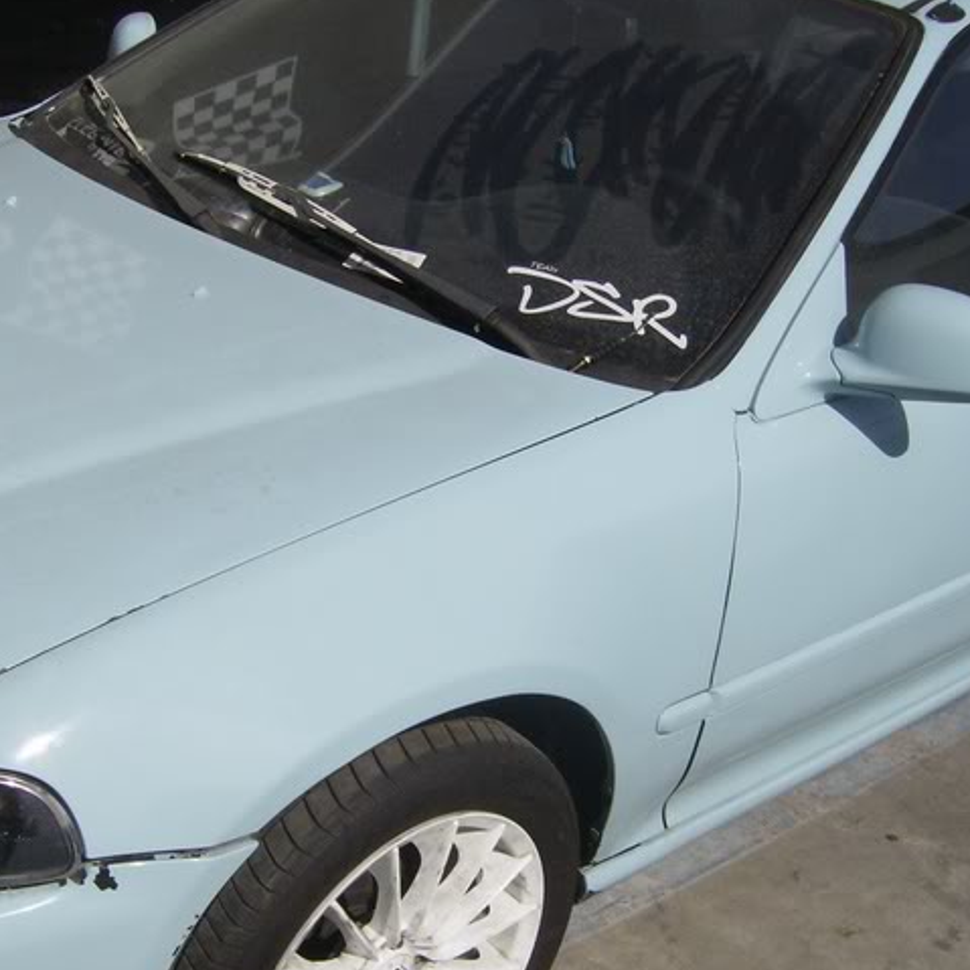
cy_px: 557
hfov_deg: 32.1
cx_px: 405
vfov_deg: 32.1
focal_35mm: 53
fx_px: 1680
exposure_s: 1/2000
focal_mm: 6
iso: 100
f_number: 4.7
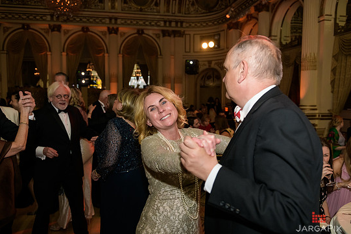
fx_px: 293
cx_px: 170
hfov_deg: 61.9
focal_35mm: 30
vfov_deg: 43.6
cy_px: 120
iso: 1600
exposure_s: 1/100
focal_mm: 28
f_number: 3.2
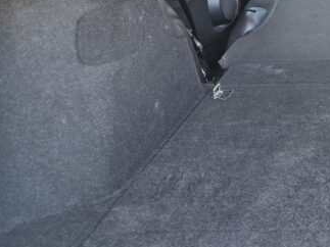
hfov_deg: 28.8
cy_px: 21
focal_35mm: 57
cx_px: 408
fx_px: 543
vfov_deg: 24.8
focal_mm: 5.4
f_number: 1.8
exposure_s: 1/180
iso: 160
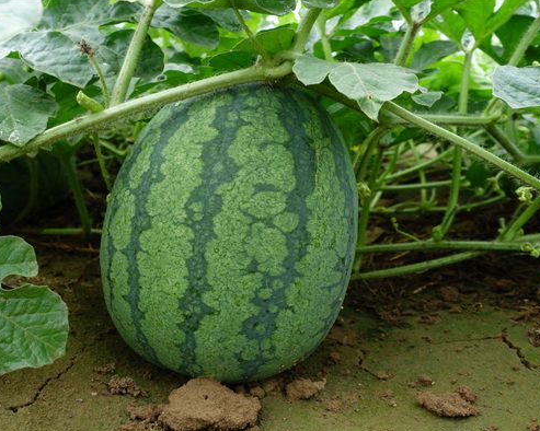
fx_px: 511
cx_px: 287
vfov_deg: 45.8
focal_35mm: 32
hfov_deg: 55.6
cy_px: 216
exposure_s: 1/200
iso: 125
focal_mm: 10.42
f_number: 4.5
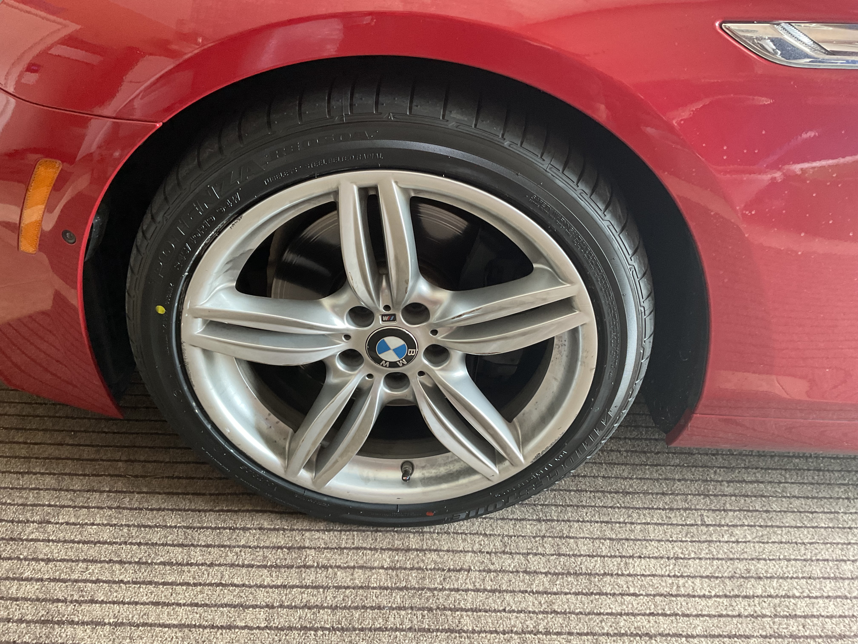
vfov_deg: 48.2
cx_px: 429
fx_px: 719
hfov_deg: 61.7
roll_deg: -4.0
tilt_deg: -35.3
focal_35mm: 29
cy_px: 322
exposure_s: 1/60
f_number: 1.8
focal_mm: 3
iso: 160
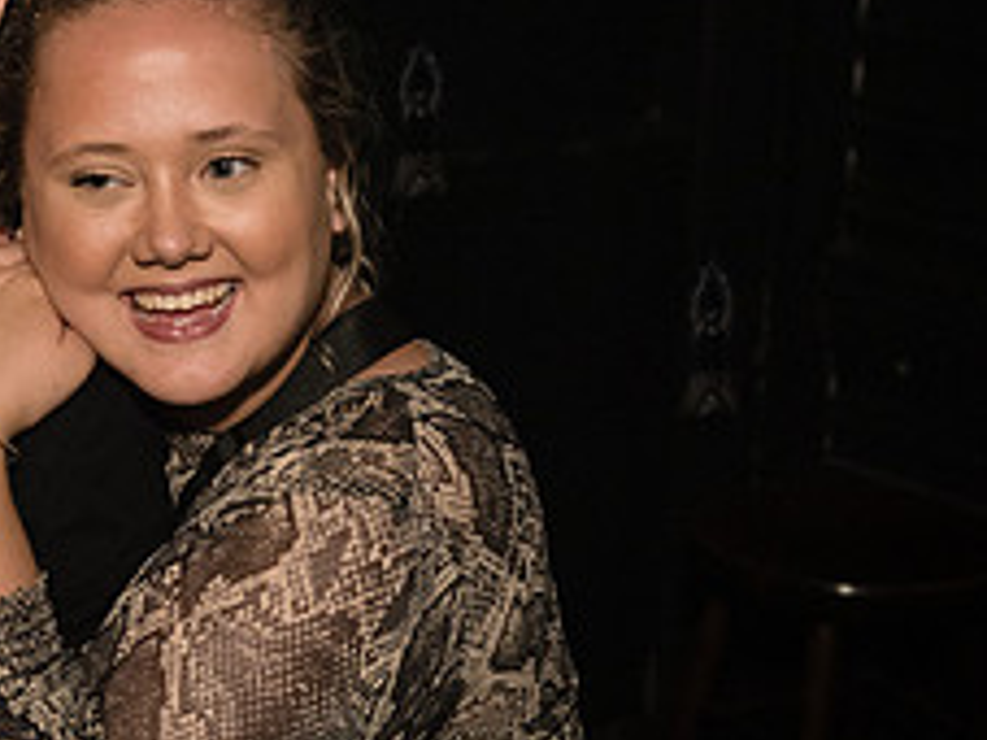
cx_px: 185
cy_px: 537
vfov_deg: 13.8
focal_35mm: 107
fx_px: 3049
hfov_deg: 18.2
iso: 2000
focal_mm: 34
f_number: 4
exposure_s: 1/250
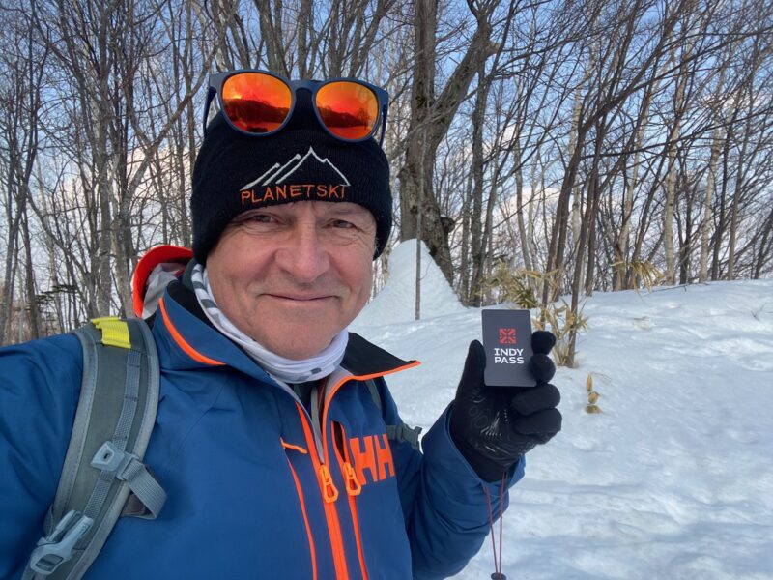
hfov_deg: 73.9
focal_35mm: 23
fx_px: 514
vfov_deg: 58.9
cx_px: 386
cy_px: 290
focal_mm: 2.71
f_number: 2.2
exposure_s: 1/201
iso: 25
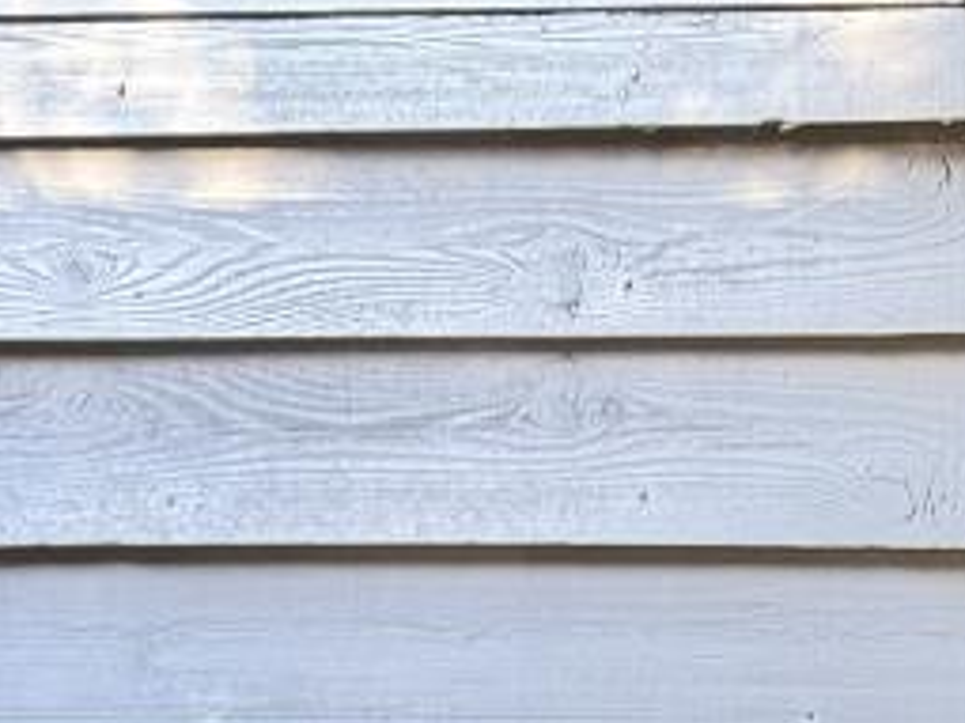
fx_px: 3929
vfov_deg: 9.3
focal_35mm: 141
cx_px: 1321
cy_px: 1796
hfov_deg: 13.4
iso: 160
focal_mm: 6.76
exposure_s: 1/121
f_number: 1.78
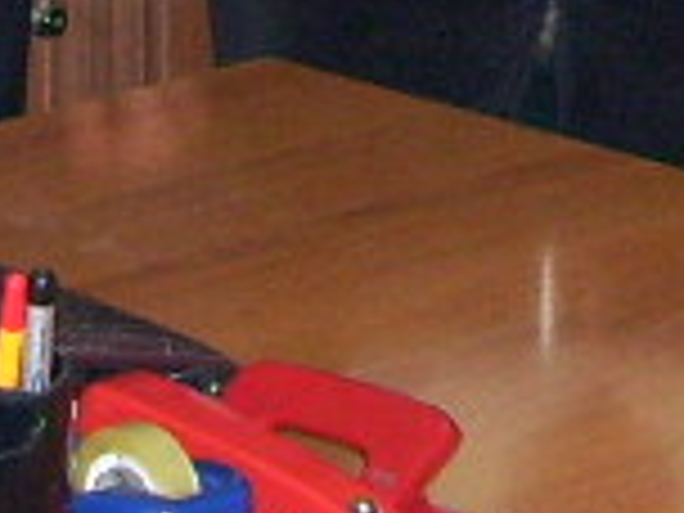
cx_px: 518
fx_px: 5612
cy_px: -783
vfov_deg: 5.1
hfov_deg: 7.0
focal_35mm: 284
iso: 200
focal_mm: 6
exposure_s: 1/60
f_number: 2.7
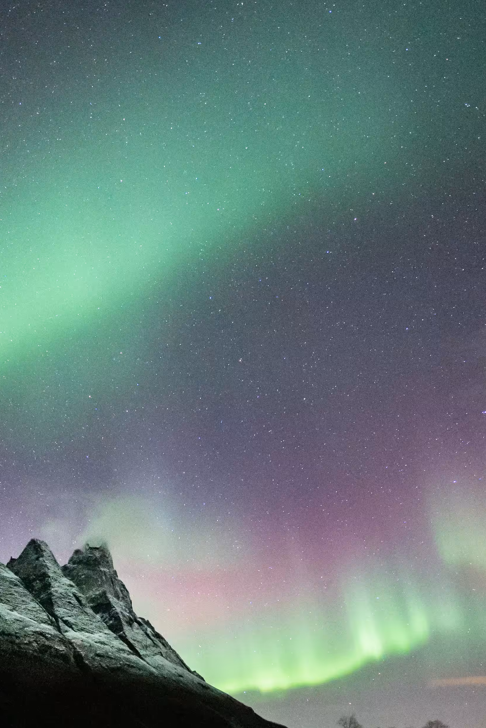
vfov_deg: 66.7
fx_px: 485
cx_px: 179
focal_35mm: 24
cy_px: 585
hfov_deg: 52.6
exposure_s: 1.3
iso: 10000
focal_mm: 14
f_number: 1.8
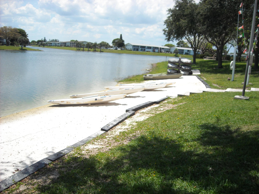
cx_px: 130
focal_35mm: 35
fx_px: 262
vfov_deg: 40.7
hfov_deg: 52.6
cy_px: 97
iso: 64
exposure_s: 1/284
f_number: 5.6
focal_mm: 5.7
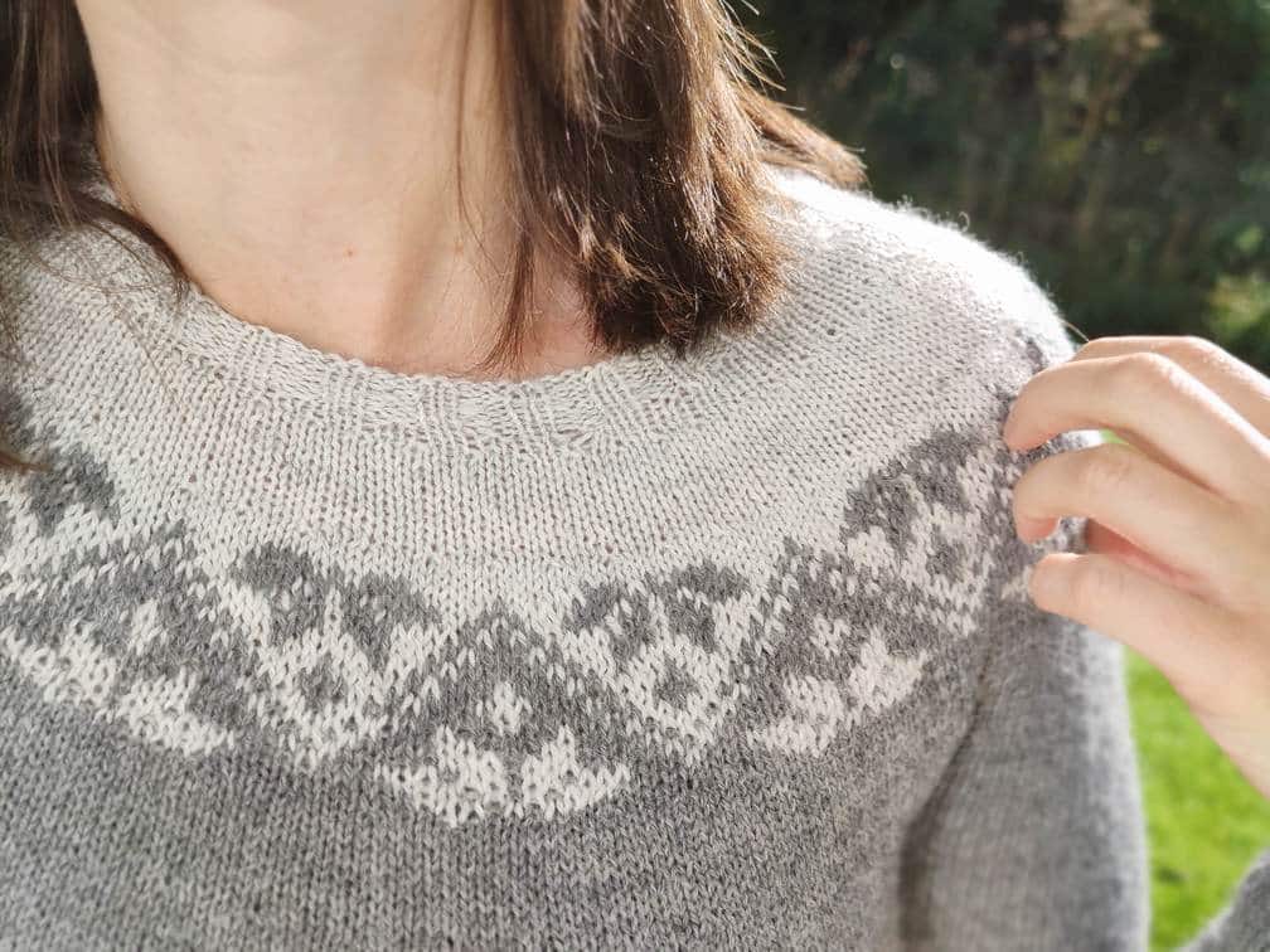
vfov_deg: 35.1
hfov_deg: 45.8
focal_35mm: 41
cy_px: 476
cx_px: 635
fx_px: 1504
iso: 100
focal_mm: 8.16
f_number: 2
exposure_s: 1/1106
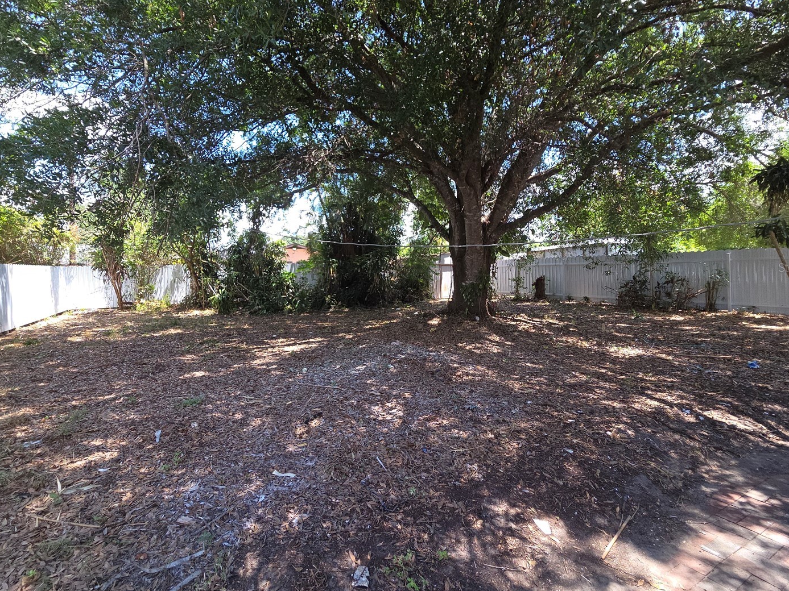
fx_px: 342
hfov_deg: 98.1
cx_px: 377
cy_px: 267
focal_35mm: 15
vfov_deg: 81.5
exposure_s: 1/246
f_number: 2.2
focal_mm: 2.2
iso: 50
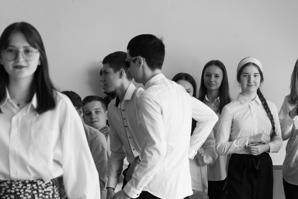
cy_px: 123
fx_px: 795
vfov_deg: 14.2
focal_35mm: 96
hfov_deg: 21.1
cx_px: 206
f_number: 5.6
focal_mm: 65
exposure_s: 1/125
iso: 160
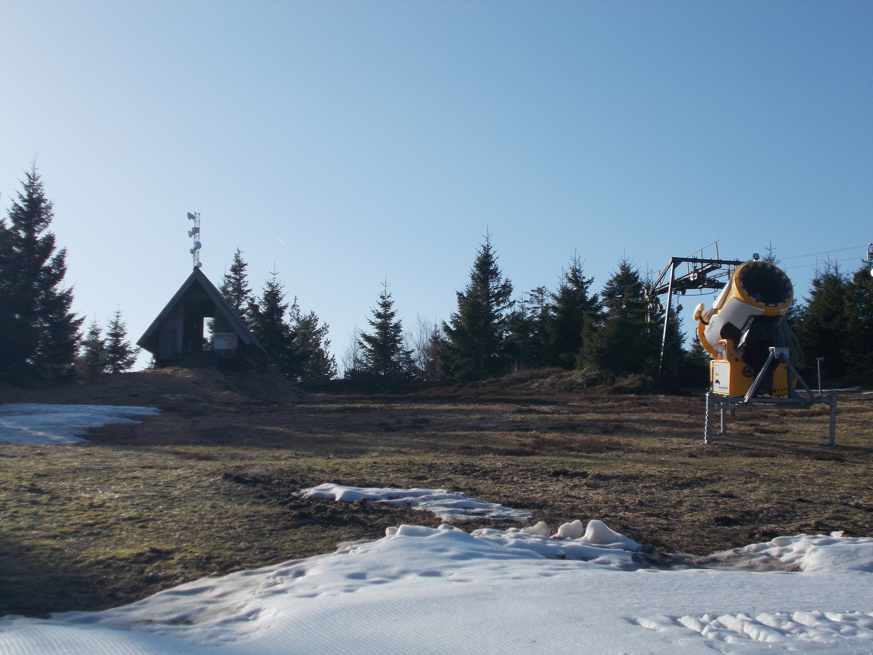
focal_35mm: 50
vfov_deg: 29.1
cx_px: 436
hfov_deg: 38.2
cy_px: 328
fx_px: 1261
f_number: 11.3
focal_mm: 9
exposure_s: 1/125
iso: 80
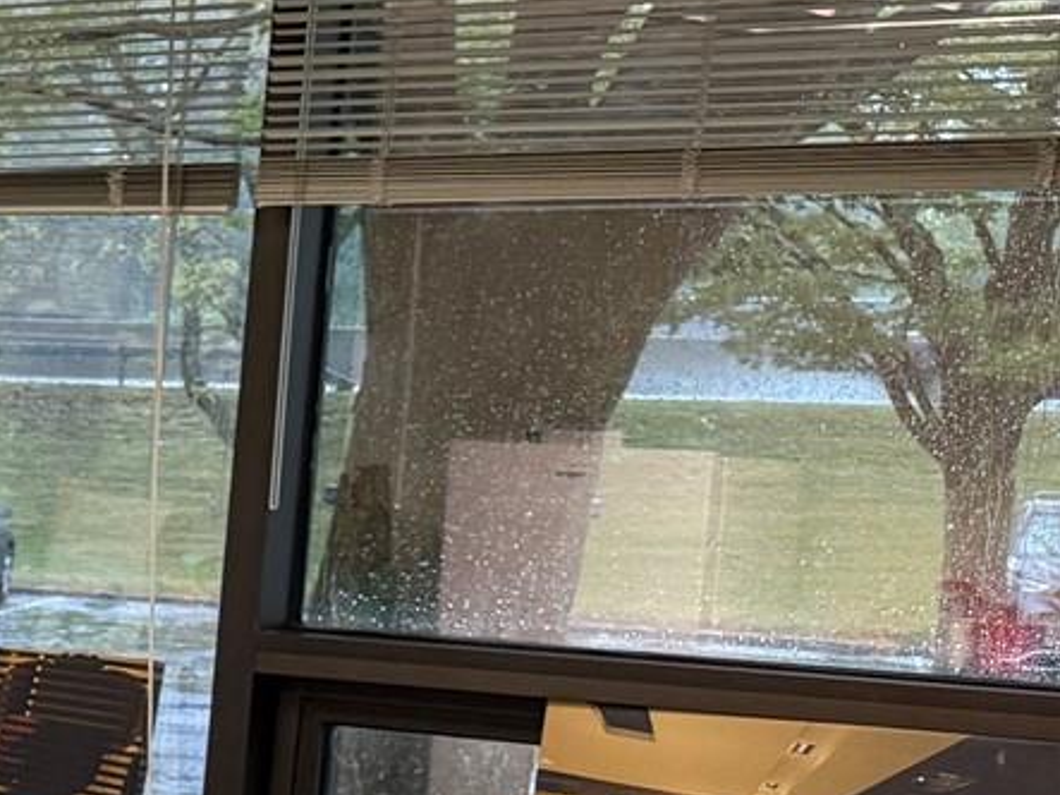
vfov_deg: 13.2
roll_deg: -2.1
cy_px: 745
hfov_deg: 13.6
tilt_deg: -5.7
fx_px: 3398
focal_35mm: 111
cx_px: -1385
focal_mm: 6.76
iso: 200
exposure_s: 1/60
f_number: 1.78
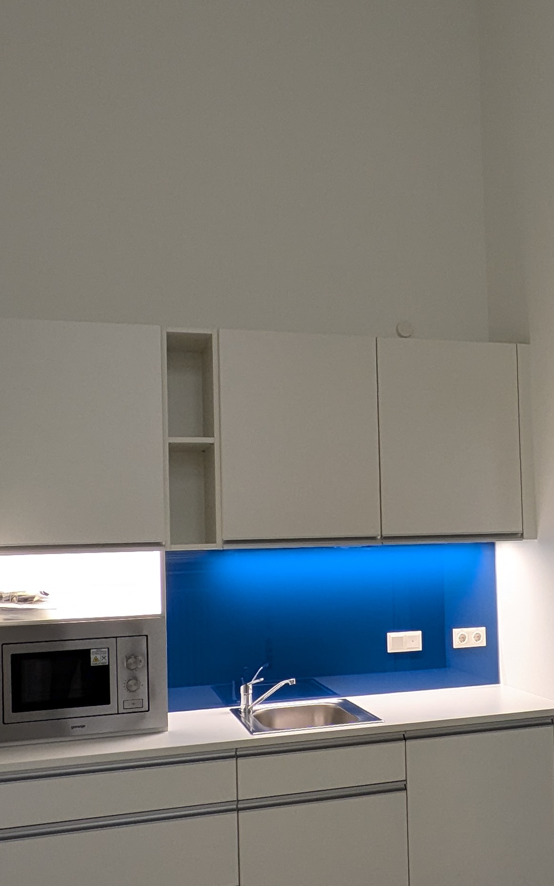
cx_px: 378
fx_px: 893
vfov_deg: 52.5
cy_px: 514
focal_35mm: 37
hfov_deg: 34.1
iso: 60
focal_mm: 1.83
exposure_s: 1/25
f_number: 2.2
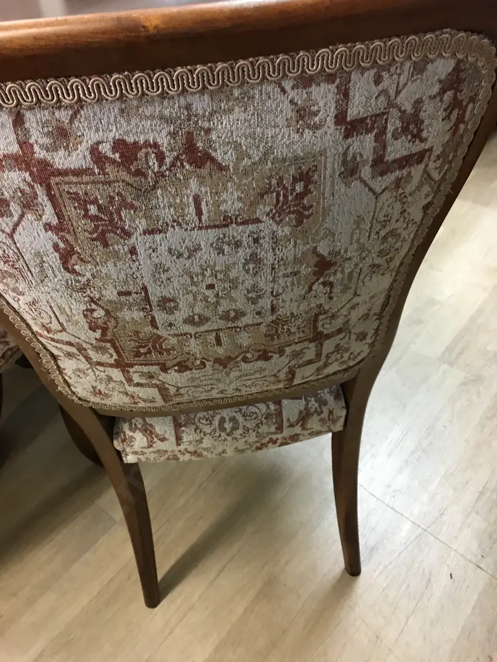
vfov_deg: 61.7
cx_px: 248
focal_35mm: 29
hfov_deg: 48.2
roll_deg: +3.8
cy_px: 331
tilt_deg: -41.0
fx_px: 555
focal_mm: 4.15
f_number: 2.2
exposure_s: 1/17
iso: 80
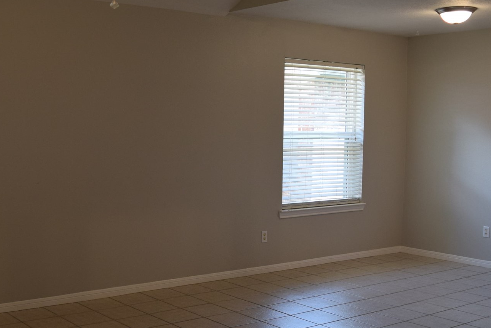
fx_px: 696
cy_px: 183
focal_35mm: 51
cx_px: 161
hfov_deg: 38.4
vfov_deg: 26.5
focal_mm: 20
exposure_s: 1/80
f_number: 4.5
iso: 400
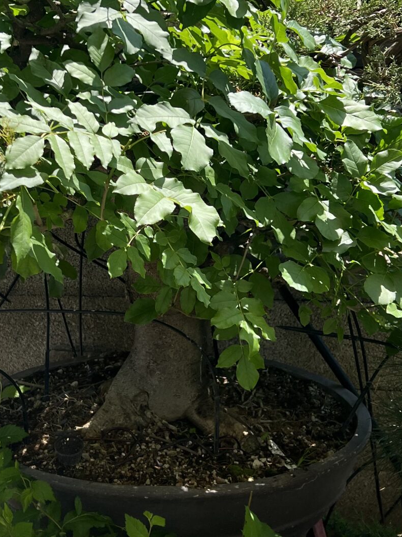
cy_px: 218
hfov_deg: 23.2
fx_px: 976
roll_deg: +0.5
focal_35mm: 63
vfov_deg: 30.7
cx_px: 130
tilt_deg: -15.5
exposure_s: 1/1326
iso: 50
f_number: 1.5
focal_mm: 5.7
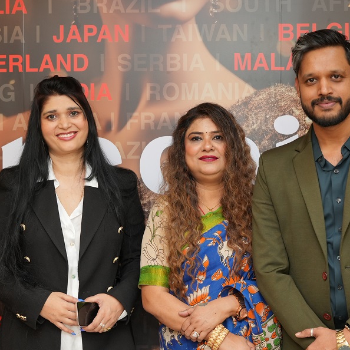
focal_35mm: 67
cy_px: 176
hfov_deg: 25.7
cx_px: 213
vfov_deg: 25.7
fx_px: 766
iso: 640
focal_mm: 35
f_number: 2.8
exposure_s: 1/250
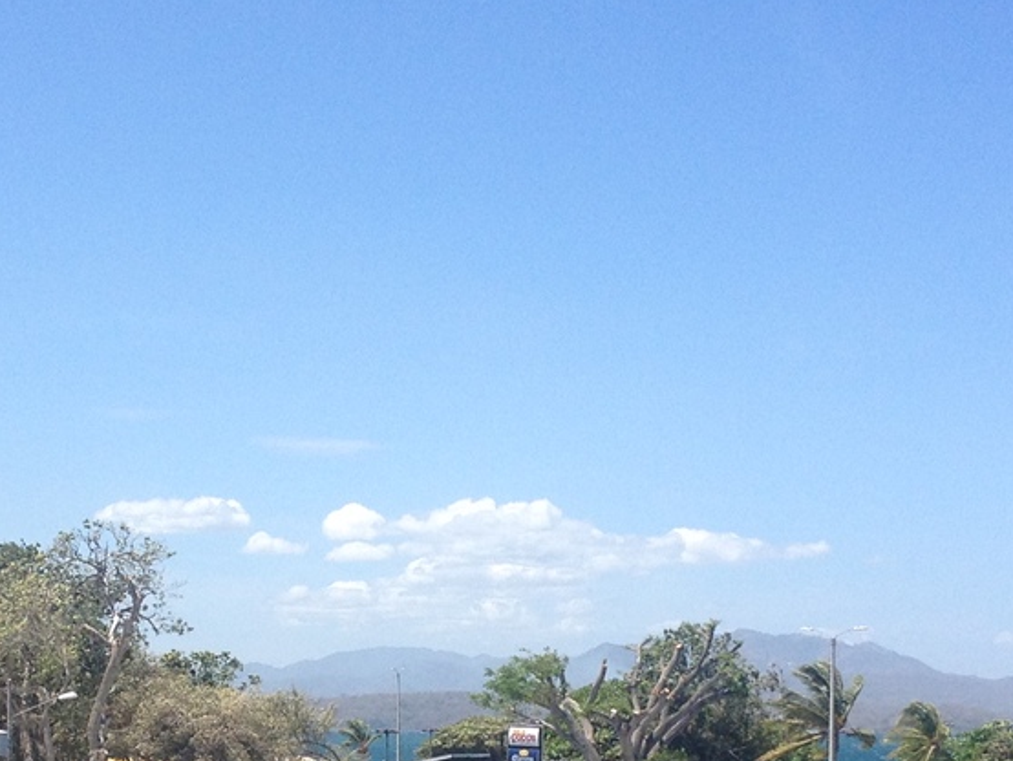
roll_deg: +0.2
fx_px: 2957
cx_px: 379
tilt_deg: -2.8
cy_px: 743
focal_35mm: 101
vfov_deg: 14.4
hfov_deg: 19.4
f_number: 2.4
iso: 50
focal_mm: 4.28
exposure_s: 1/1623
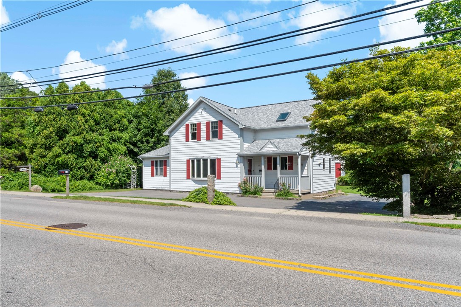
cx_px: 230
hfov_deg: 73.8
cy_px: 154
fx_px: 307
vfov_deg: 53.1
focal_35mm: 24
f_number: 22
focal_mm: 24
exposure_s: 1/40
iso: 100
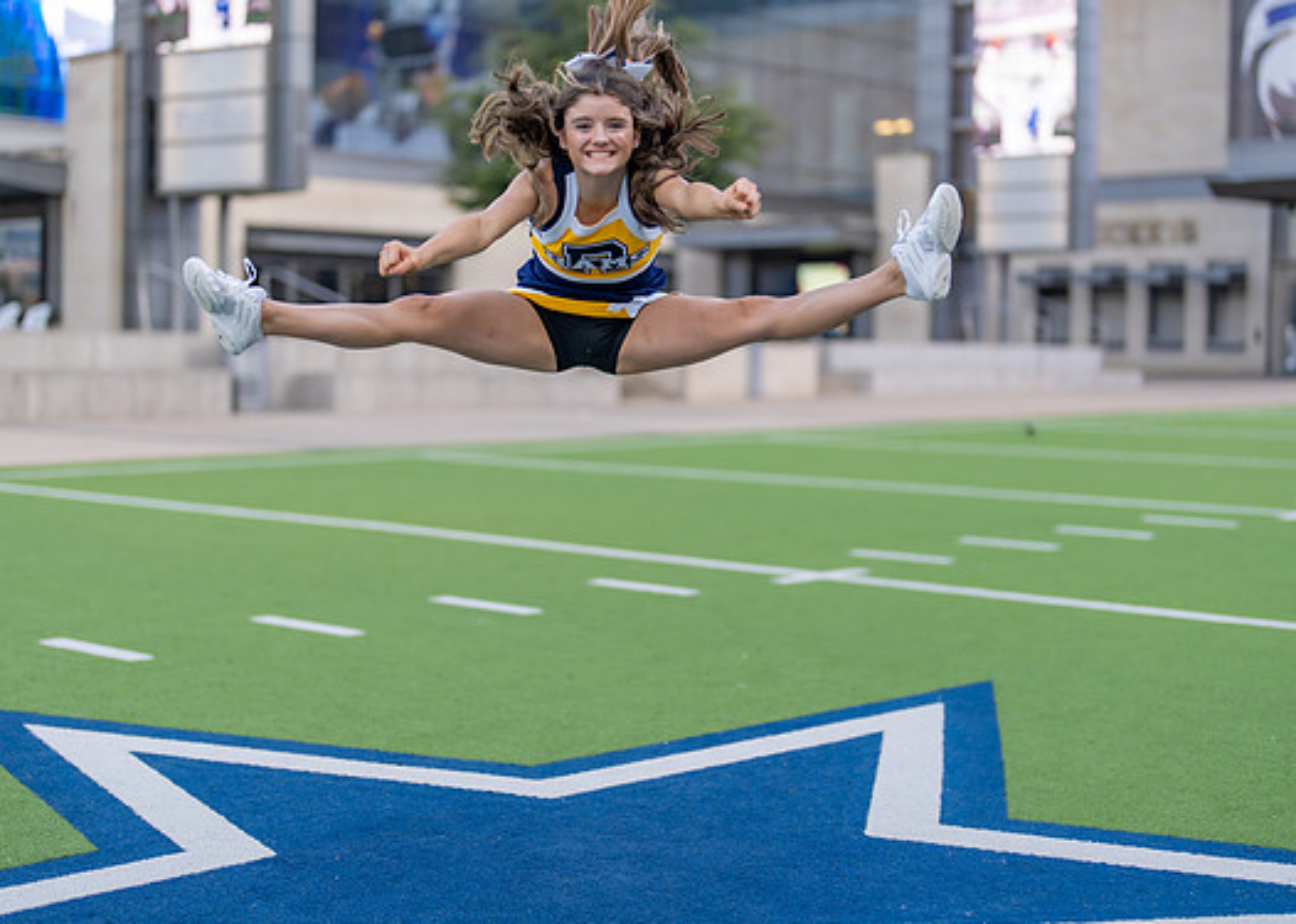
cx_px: 625
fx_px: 2207
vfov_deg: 23.6
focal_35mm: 60
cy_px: 449
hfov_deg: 32.7
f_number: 1.2
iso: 250
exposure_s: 1/1250
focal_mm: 50
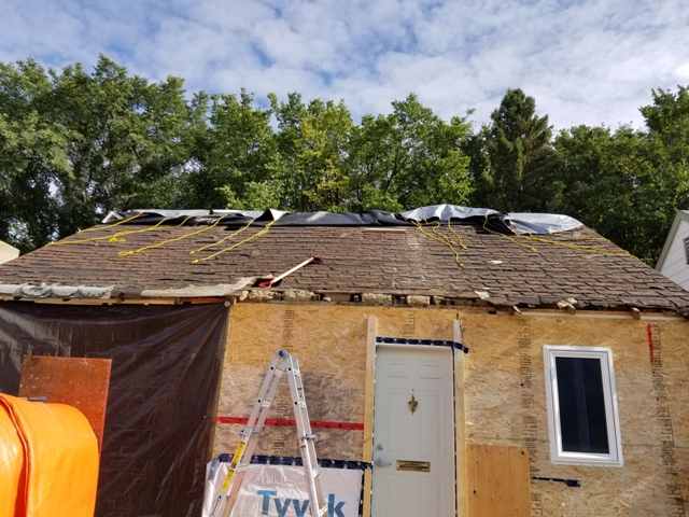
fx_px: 518
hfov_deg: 67.3
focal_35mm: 26
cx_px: 344
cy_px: 258
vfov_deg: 53.1
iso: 50
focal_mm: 4.25
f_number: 1.7
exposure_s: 1/1832
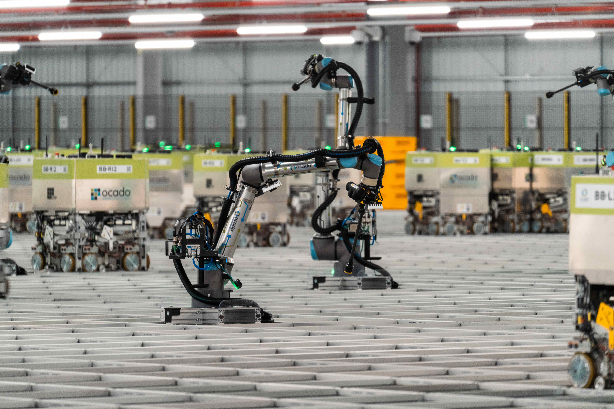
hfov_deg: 6.9
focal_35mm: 300
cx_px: 307
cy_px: 204
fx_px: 5116
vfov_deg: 4.6
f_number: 5.6
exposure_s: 1/30
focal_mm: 300
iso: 1250
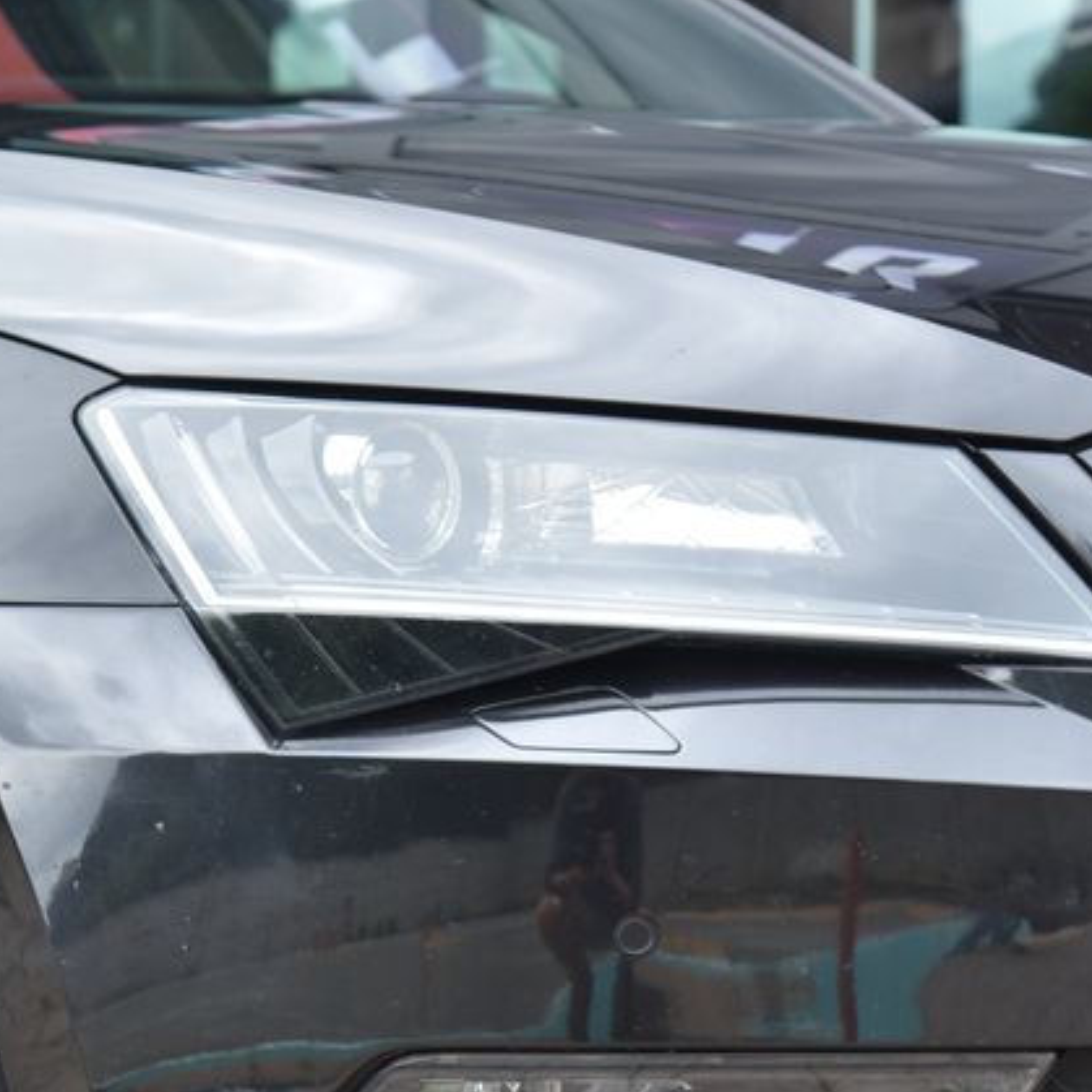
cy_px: 878
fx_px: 5568
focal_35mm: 156
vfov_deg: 11.2
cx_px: 65
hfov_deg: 11.1
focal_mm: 75
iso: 500
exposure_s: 1/160
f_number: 6.3
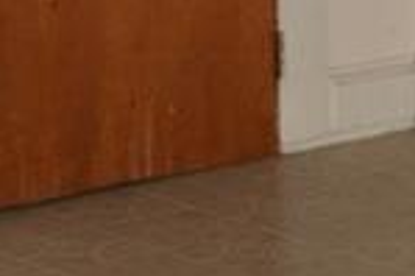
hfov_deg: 7.7
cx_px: 306
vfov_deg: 4.9
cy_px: -509
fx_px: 3086
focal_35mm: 268
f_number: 4
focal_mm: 26
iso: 800
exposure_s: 1/60
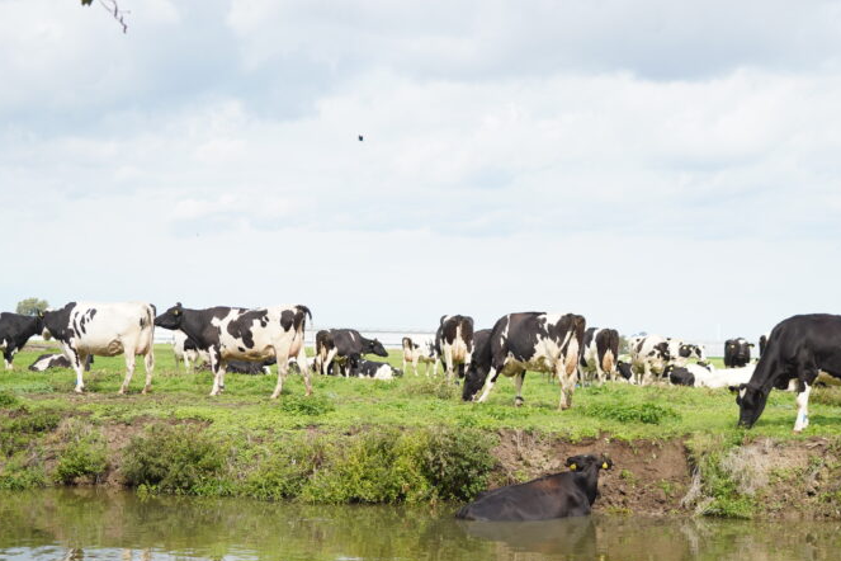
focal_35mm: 68
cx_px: 521
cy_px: 392
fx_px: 1588
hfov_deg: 29.5
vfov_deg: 19.9
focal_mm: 44
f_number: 4.5
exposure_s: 1/1000
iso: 320
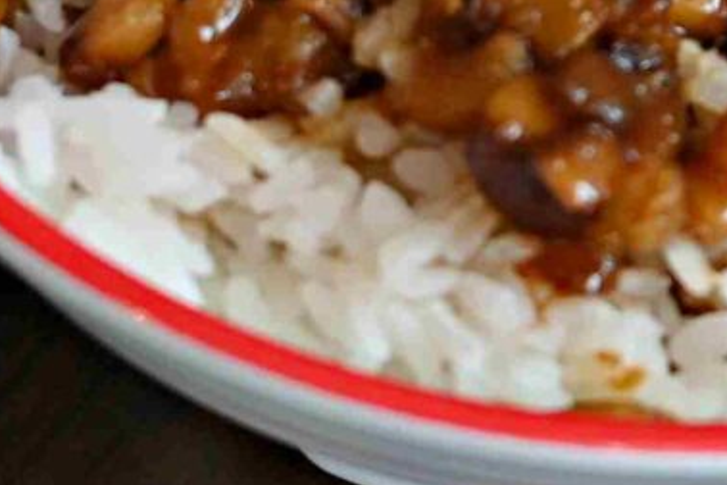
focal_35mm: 508
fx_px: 10258
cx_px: 854
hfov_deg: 4.0
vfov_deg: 2.7
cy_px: -669
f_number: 3.2
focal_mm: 50
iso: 125
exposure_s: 1/200
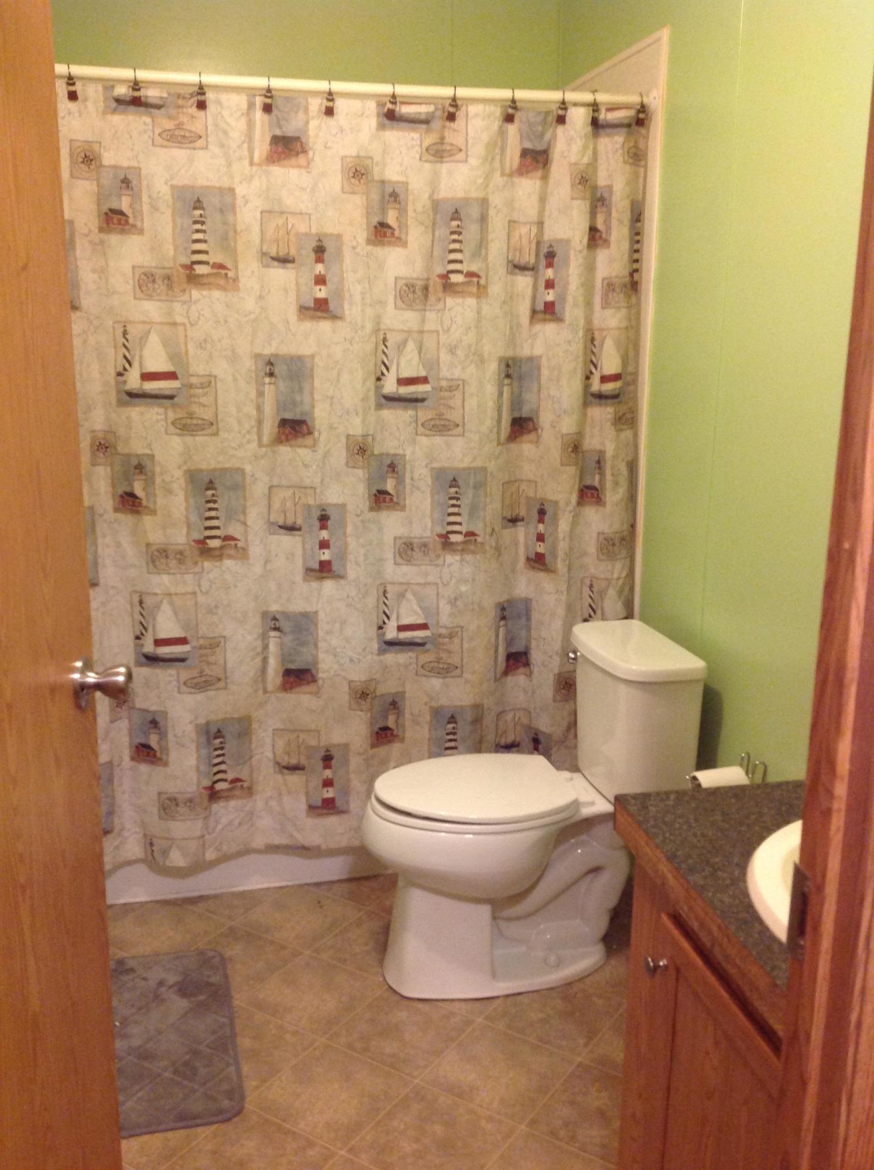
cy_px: 585
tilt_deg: -12.1
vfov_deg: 52.7
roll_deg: -0.5
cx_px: 437
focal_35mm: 35
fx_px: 1182
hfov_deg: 40.6
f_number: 2.4
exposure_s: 1/15
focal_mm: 4.28
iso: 200
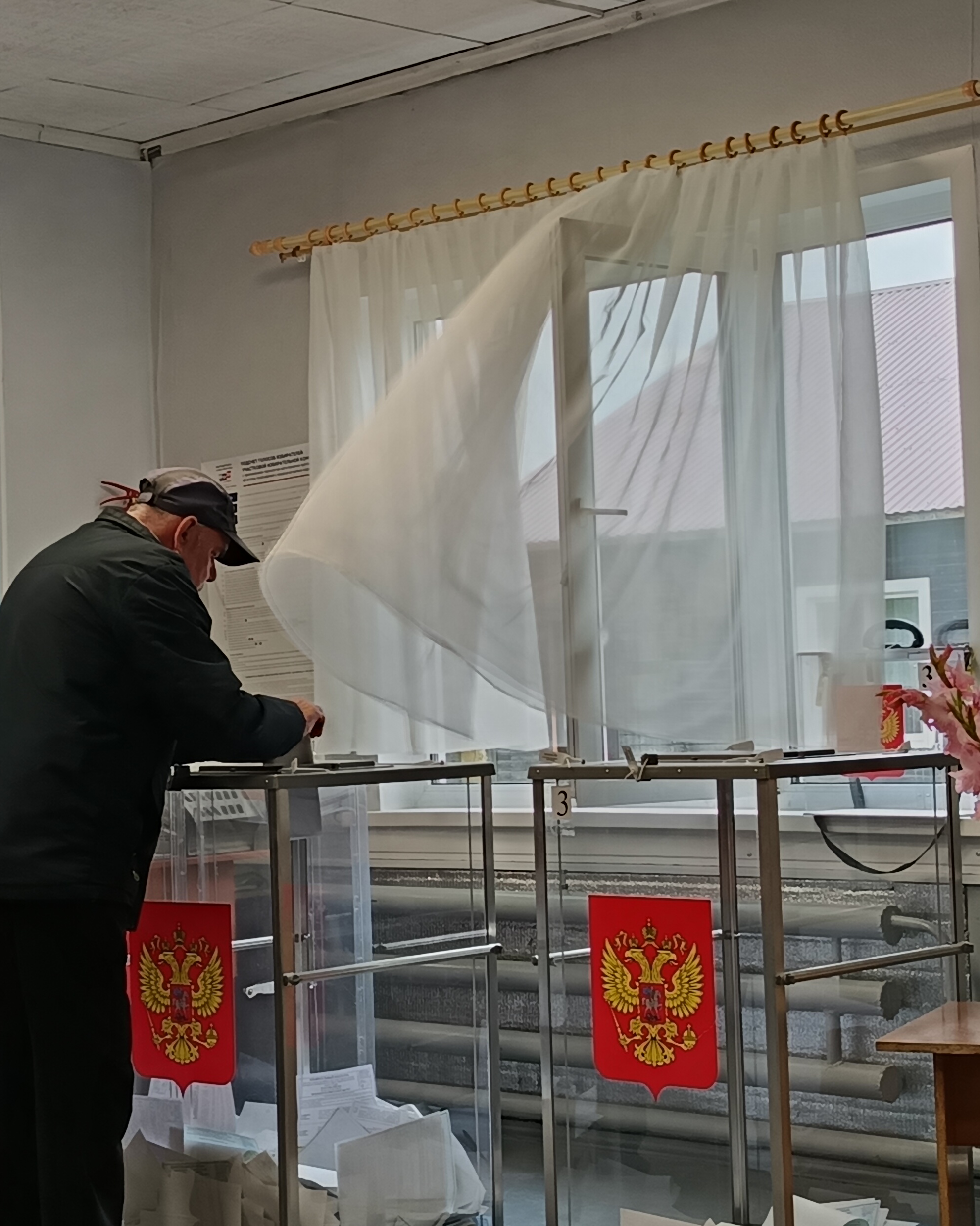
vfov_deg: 26.8
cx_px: 542
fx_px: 2574
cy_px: 629
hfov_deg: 21.5
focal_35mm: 71
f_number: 1.75
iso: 714
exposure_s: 1/50
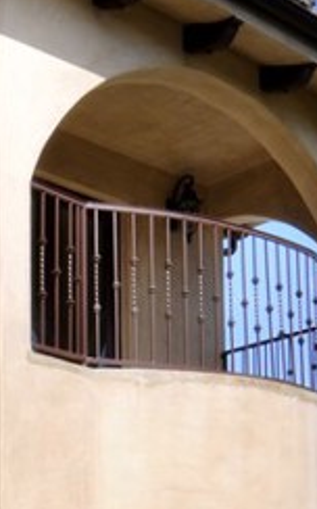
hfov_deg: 16.0
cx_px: -102
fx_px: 1067
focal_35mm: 77
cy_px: 465
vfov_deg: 25.9
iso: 200
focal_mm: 12
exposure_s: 1/30
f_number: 22
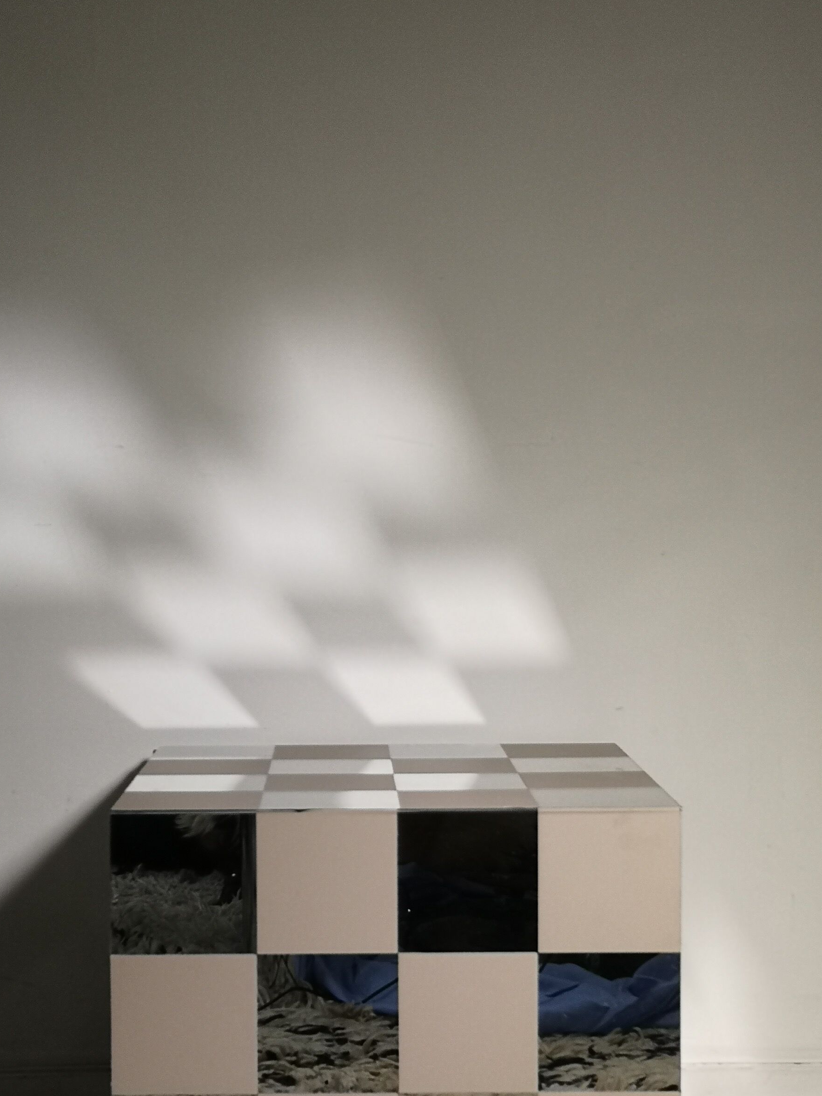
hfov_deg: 21.3
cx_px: 358
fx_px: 2185
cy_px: 679
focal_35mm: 69
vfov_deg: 28.1
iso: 80
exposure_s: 1/50
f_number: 1.8
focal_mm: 3.95
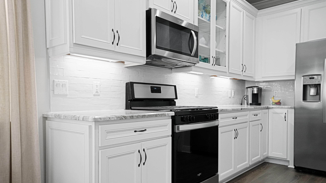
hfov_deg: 66.1
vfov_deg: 40.1
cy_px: 107
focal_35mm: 29
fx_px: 251
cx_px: 162
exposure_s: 1/640
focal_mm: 27
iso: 25600
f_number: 5.6
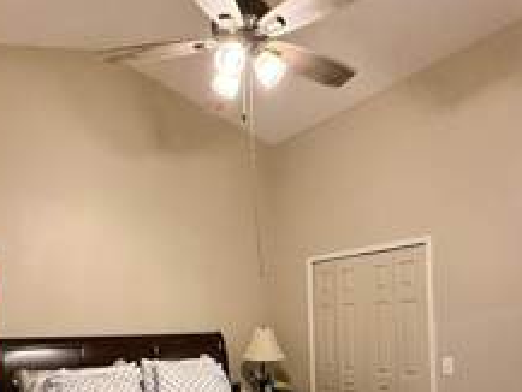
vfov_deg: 43.4
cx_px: 200
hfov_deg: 57.7
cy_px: 313
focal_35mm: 31
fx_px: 468
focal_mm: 2.22
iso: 400
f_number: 2.2
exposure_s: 1/60
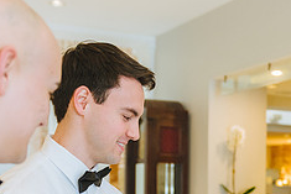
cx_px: 215
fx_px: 639
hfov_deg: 25.4
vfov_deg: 16.9
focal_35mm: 79
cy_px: 196
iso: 1600
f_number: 2.8
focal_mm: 32
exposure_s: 1/250
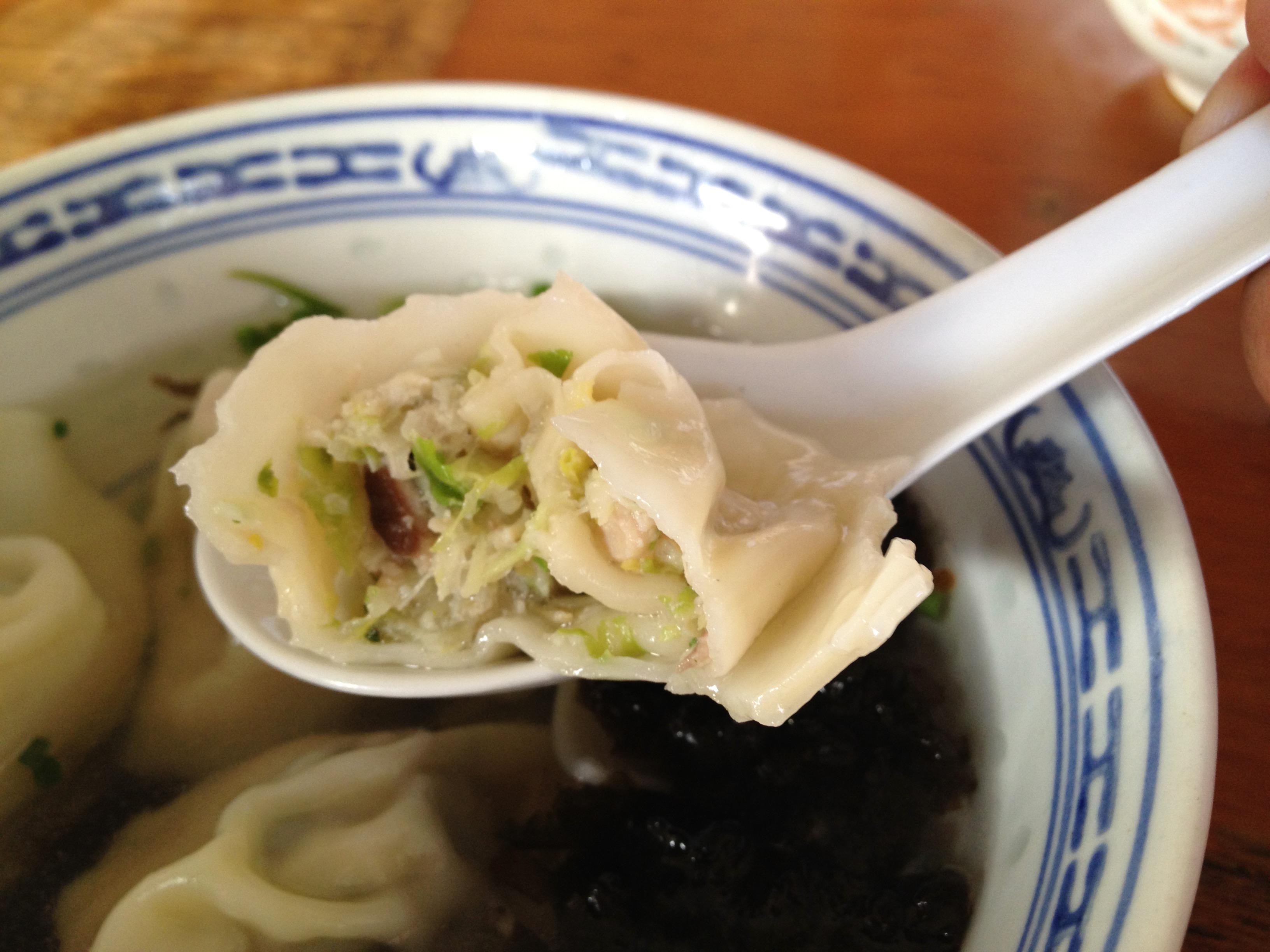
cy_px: 476
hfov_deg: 52.6
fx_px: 1284
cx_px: 635
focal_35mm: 35
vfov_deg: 40.7
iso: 100
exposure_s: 1/20
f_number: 2.4
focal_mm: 4.28
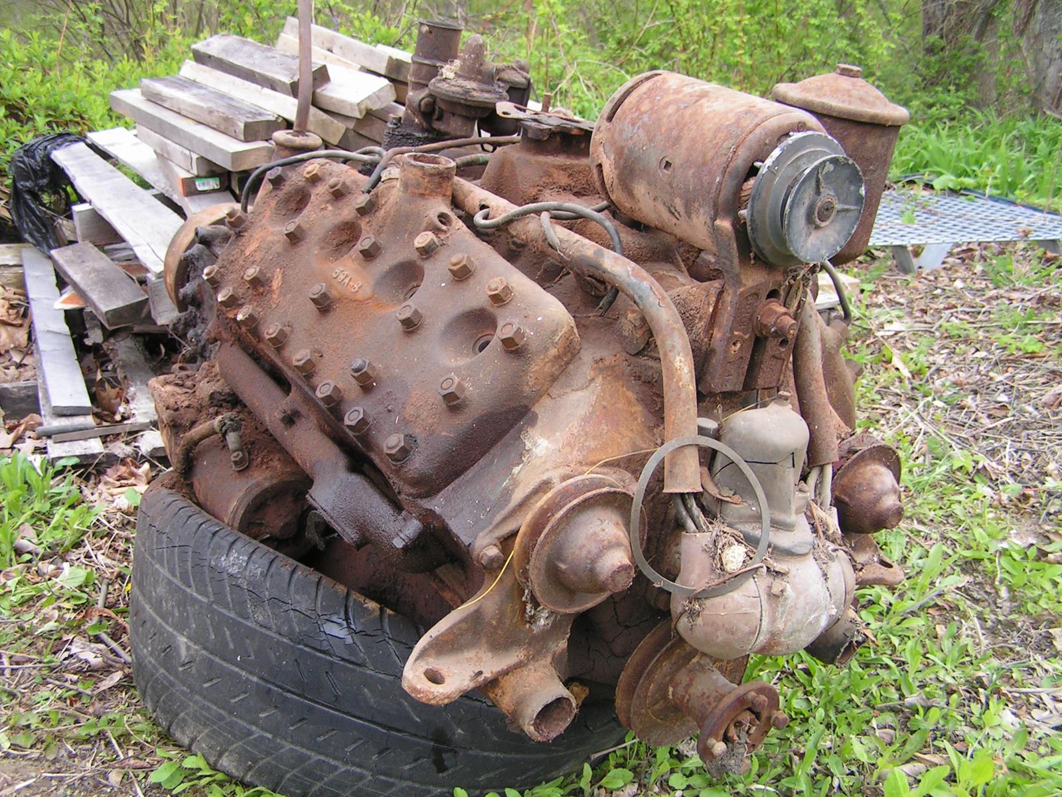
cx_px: 531
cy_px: 398
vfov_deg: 37.7
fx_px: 1166
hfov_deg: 49.0
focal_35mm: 38
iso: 50
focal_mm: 6.3
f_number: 2.8
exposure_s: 1/40
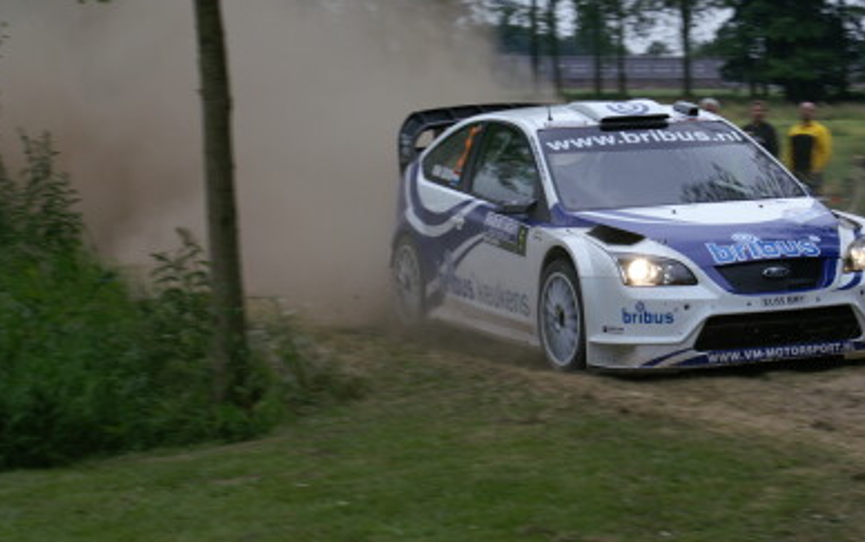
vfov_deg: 11.1
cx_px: 644
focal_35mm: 118
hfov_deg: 17.6
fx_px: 2783
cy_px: 242
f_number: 8
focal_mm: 50
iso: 100
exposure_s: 1/125
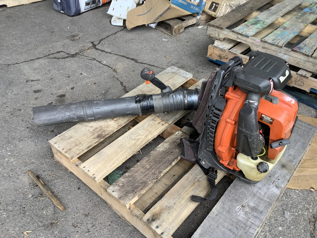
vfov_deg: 45.4
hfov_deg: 58.4
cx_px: 158
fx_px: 284
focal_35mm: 31
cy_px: 119
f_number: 2.4
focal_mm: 3.3
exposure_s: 1/120
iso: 25
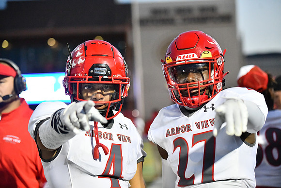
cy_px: 94
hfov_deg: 21.5
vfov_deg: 14.4
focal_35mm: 95
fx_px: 742
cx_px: 140
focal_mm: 95
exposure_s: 1/3200
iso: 14400
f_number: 3.2
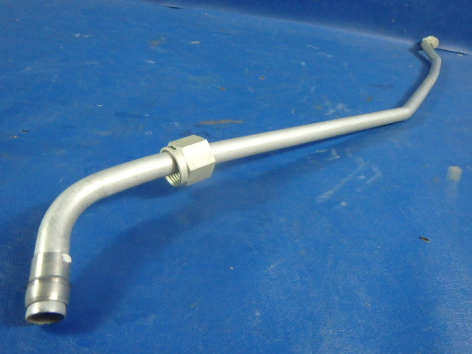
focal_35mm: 28
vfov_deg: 49.7
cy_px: 177
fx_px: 382
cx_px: 236
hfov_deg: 63.4
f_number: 3.9
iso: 1000
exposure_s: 1/30
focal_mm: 5
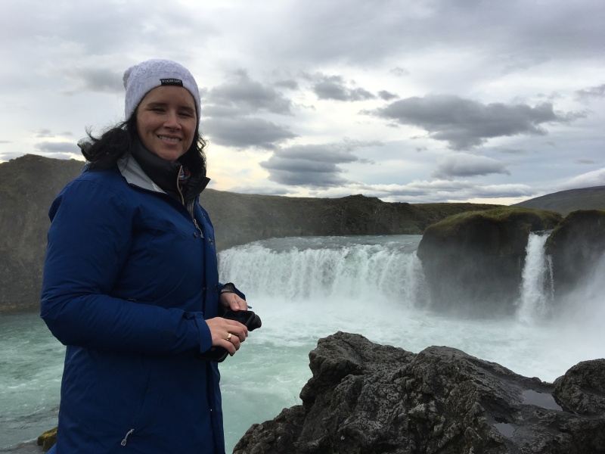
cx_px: 302
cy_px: 227
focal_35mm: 29
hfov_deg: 61.7
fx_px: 507
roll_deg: -1.1
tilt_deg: -2.4
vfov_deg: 48.2
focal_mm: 4.15
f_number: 2.2
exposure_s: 1/651
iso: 25
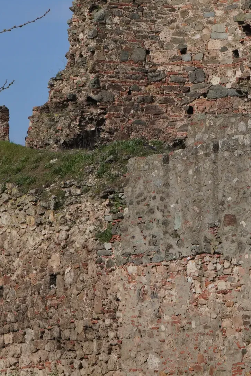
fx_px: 1662
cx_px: 191
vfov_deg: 12.9
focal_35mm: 159
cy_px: 87
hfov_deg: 8.6
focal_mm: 60
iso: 320
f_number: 16
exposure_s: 1/400
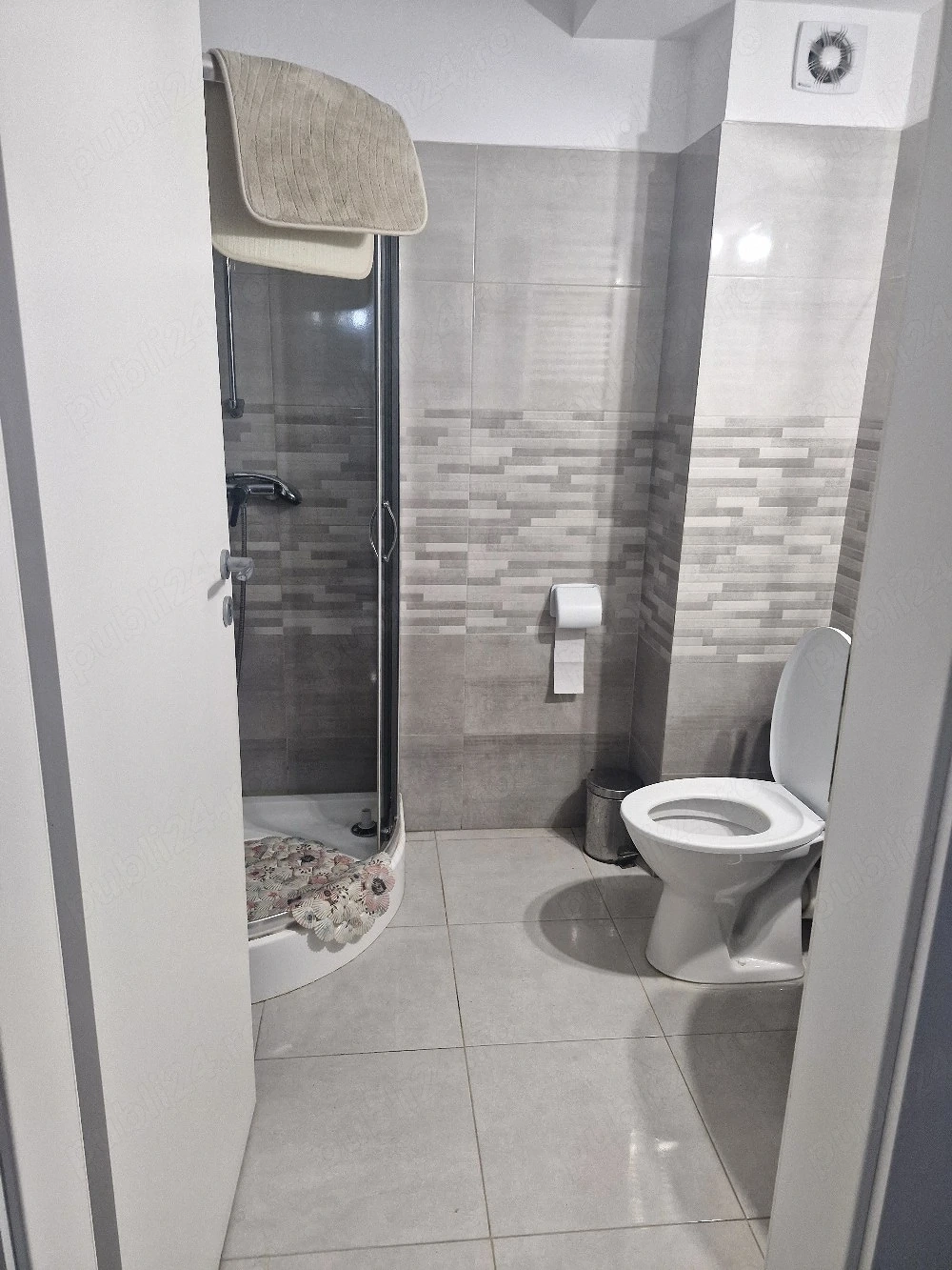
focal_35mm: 23
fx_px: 843
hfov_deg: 58.9
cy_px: 635
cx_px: 476
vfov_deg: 73.9
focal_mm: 5.54
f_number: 1.8
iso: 500
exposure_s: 1/100
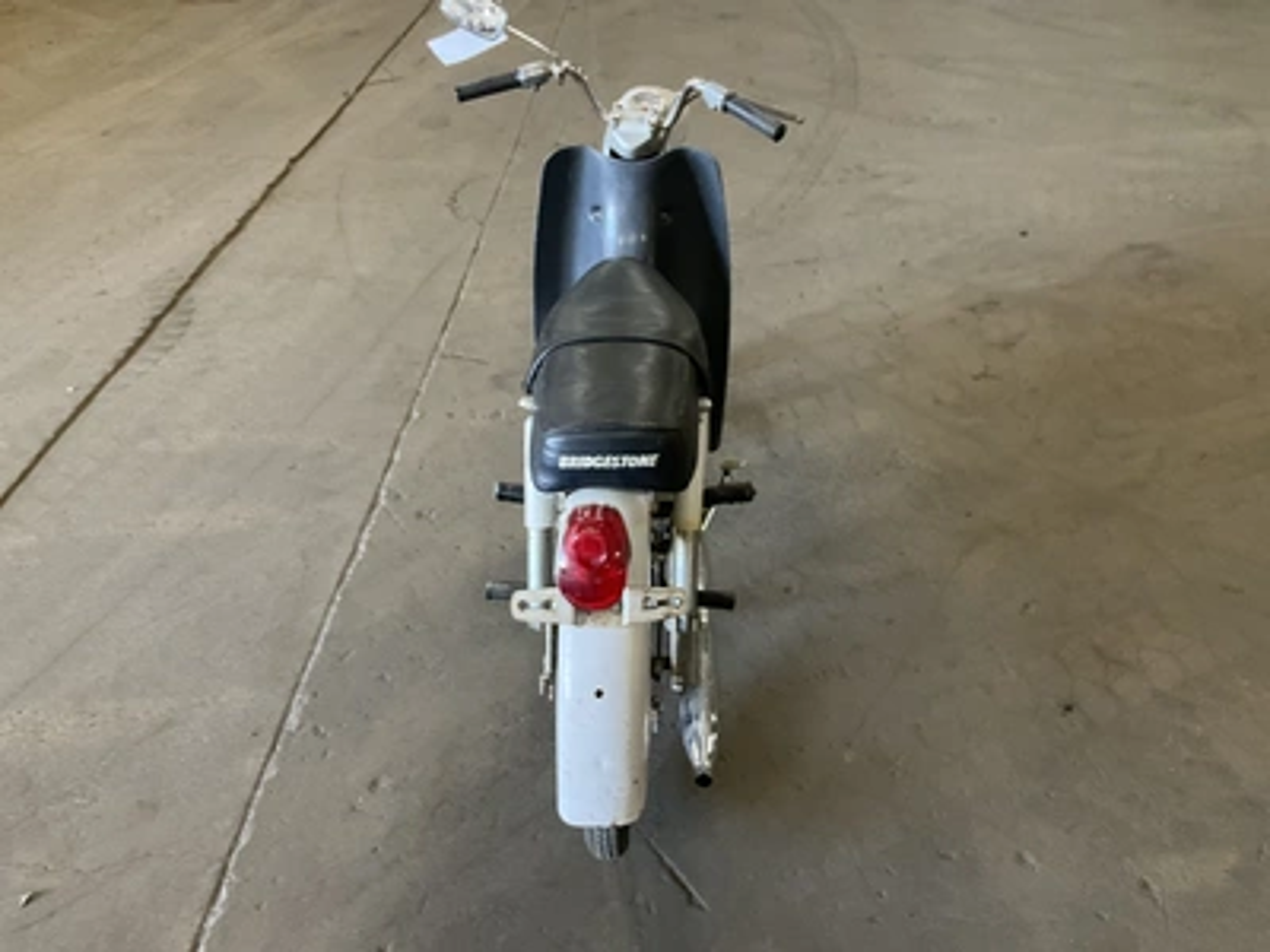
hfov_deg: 61.7
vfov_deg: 48.2
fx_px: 1064
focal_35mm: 29
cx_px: 635
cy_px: 476
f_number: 1.8
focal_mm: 3
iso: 160
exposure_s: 1/60
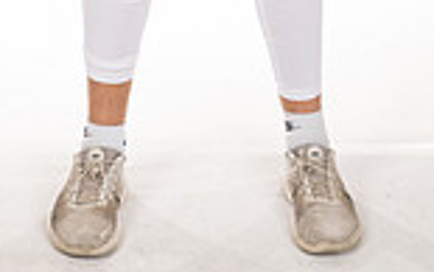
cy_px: -334
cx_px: 112
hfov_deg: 11.8
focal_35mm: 177
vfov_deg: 7.1
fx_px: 2094
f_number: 8
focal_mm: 60
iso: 800
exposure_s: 1/320
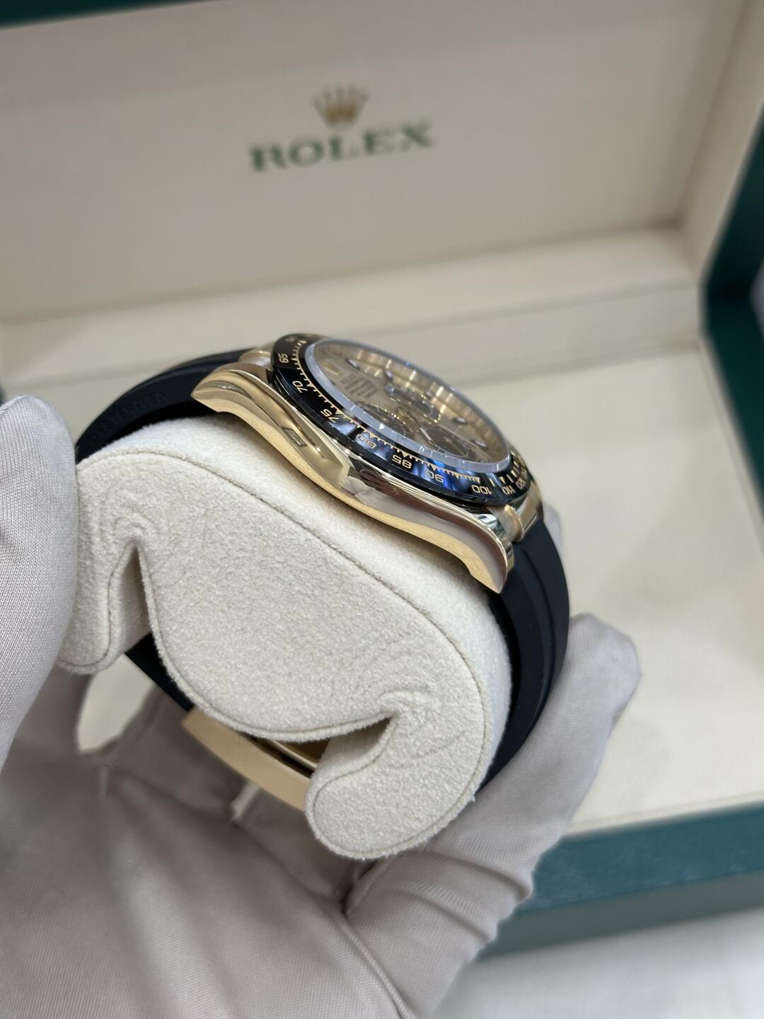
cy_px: 510
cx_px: 382
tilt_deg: -65.0
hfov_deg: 30.3
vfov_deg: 39.7
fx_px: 1413
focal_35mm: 48
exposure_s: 1/100
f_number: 1.78
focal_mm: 6.86
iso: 80
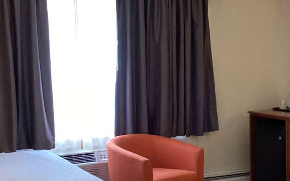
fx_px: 561
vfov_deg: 18.3
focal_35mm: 71
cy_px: 101
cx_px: 147
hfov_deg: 29.0
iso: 320
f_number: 2.4
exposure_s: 1/60
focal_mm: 3.3
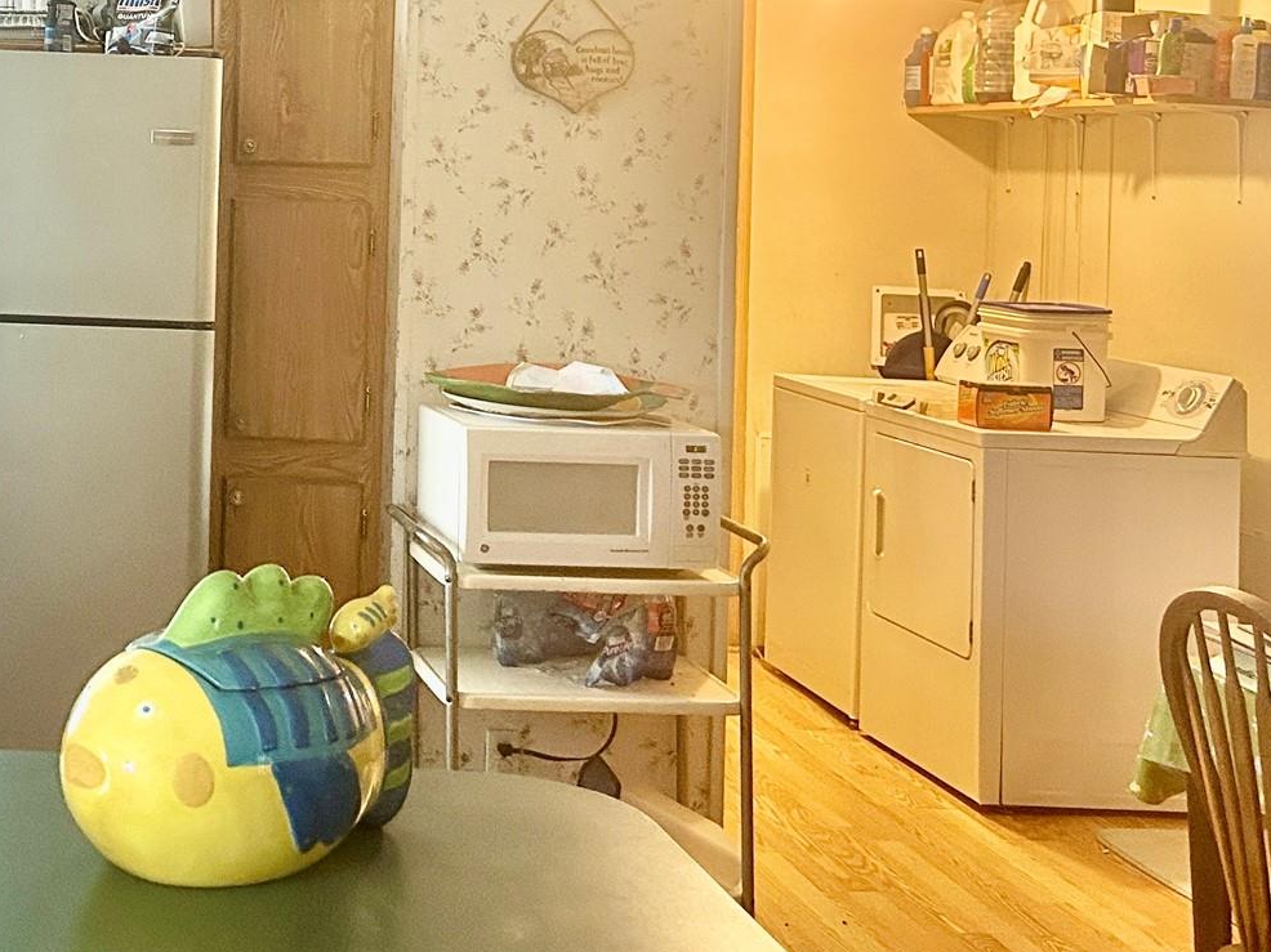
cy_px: 60
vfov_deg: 26.0
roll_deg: -1.1
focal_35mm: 54
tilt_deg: +1.5
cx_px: -12
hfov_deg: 32.6
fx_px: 1982
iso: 250
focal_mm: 5.7
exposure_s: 1/60
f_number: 1.5
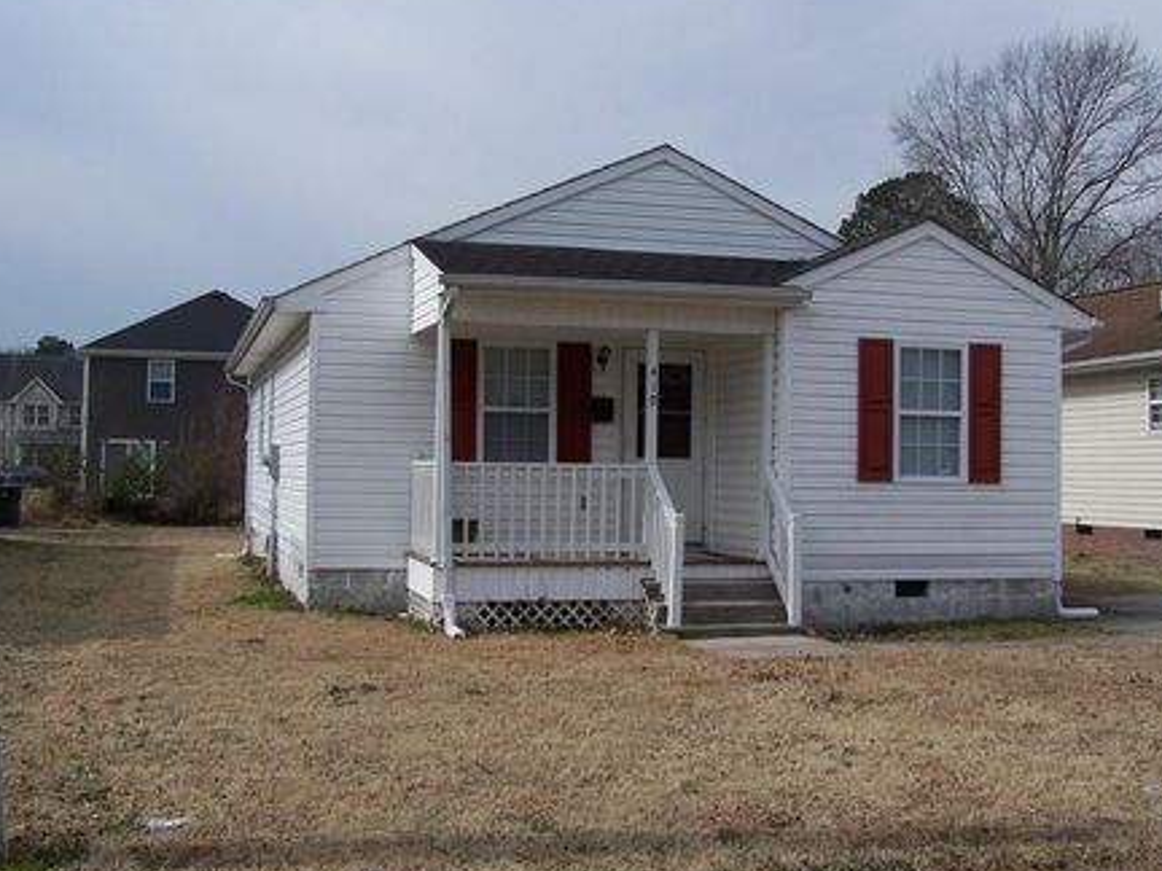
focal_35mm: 44
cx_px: 627
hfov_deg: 42.9
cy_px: 423
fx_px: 1477
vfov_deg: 32.9
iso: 64
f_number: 4
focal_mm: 6.3
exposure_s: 1/800
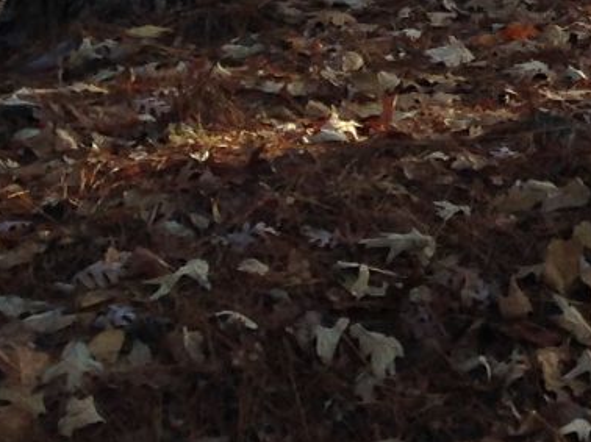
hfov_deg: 10.1
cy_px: -601
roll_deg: +1.9
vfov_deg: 7.7
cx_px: 1221
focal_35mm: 179
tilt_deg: +5.6
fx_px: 3054
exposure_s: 1/190
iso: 50
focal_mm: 4.12
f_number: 2.4
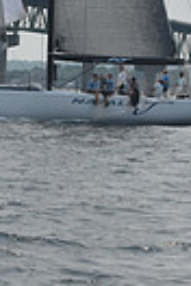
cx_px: -23
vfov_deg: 5.0
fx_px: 3215
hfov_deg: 3.4
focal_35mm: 404
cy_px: -238
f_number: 6.3
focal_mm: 92
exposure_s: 1/3200
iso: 250
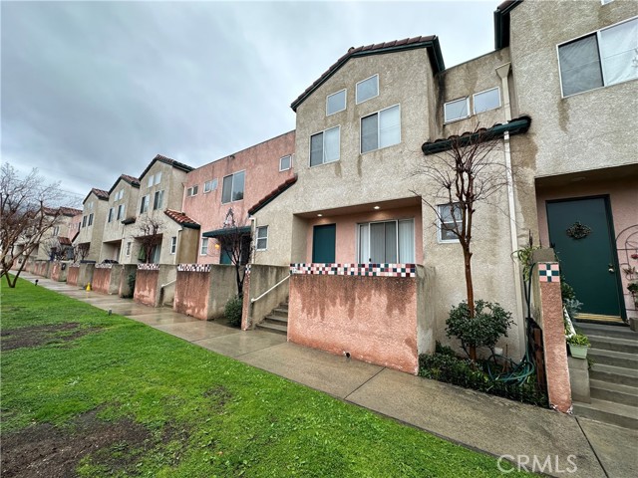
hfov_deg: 102.1
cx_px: 319
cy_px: 239
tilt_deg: +7.7
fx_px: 258
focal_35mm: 14
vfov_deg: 85.7
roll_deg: -2.1
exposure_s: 1/164
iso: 40
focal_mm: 2.22
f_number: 2.2
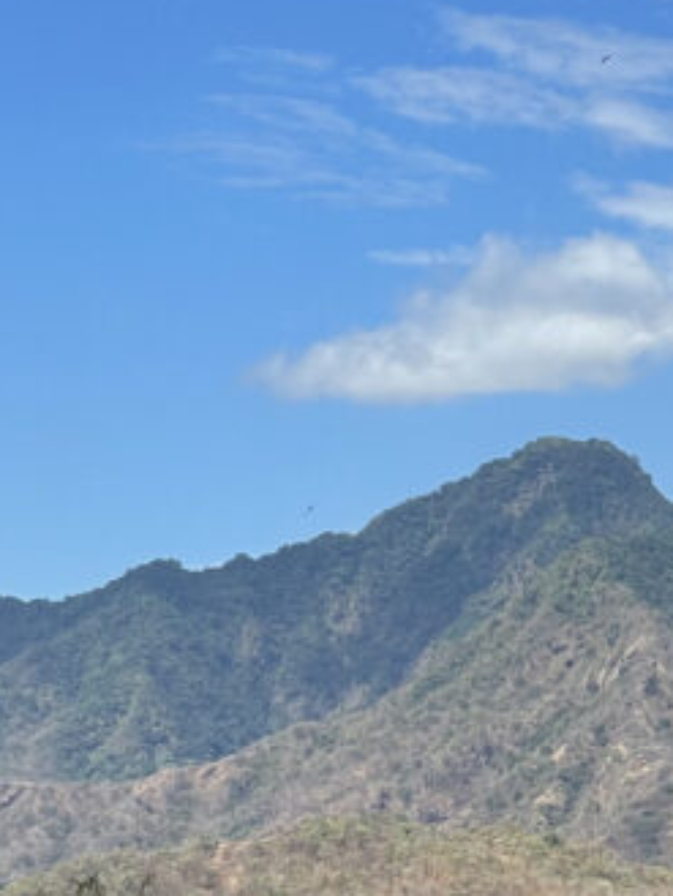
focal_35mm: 162
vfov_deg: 12.2
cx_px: 995
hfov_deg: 9.0
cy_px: 267
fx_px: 4197
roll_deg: -1.3
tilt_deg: +12.4
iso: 25
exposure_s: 1/1546
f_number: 2
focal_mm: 6
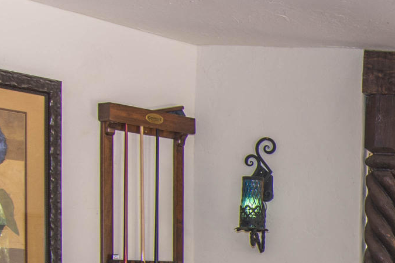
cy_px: 331
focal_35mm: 80
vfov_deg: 16.2
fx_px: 878
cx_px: 619
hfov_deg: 20.9
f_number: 7.1
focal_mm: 12
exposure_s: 1/6
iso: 100
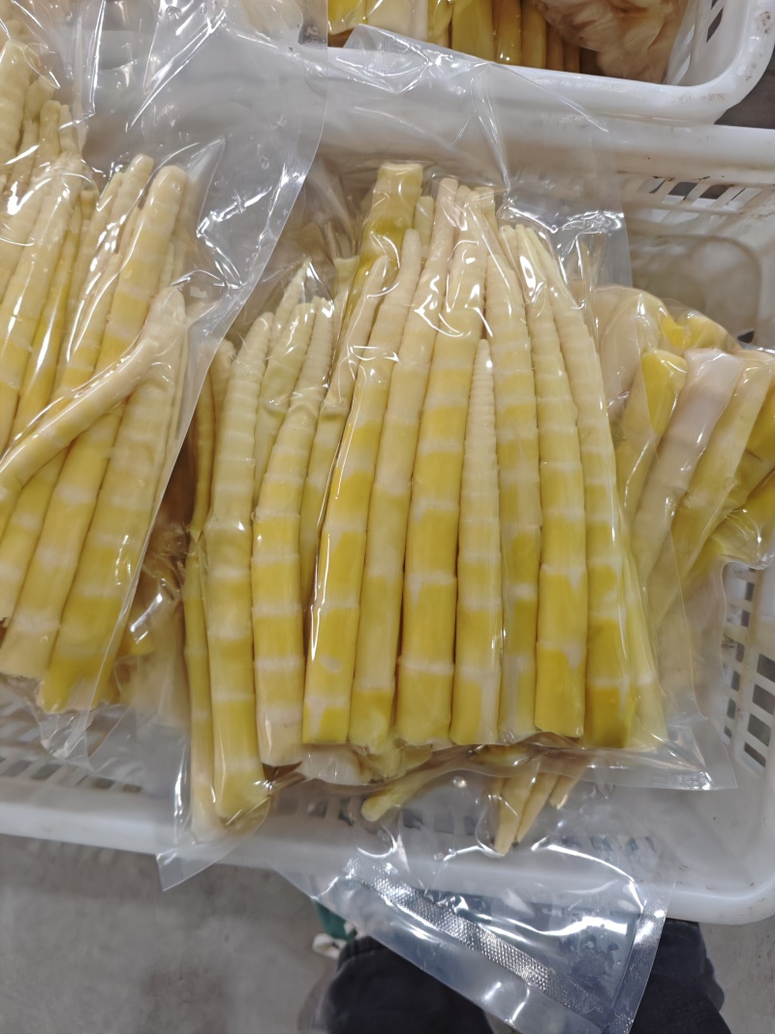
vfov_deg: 73.9
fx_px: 687
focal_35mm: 23
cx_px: 388
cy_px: 517
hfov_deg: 58.9
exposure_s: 1/400
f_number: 1.6
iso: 5000
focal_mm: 6.55
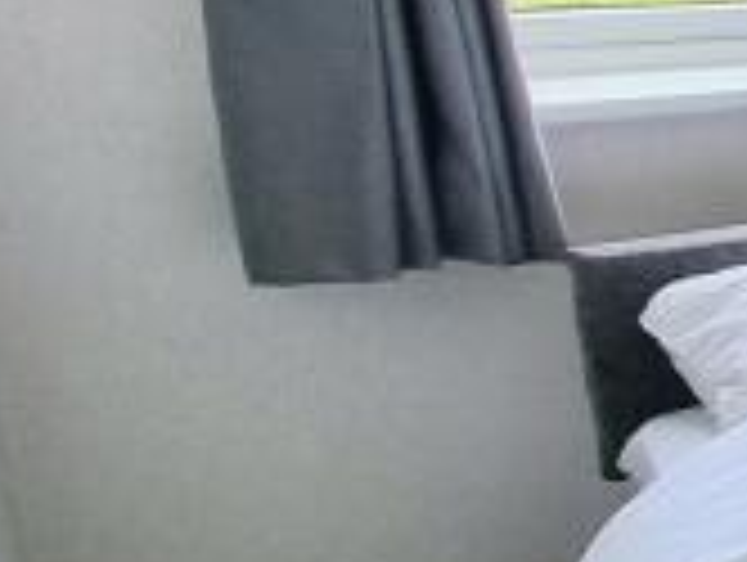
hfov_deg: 11.9
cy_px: 121
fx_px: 1729
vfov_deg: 18.3
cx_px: 2187
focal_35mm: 80
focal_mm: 2.2
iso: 50
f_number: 2.2
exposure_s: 1/263
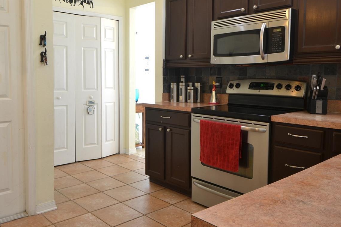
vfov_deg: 41.3
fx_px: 300
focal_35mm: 32
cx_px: 139
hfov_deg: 58.7
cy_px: 91
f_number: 7.1
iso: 100
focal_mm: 15
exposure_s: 1/1.6
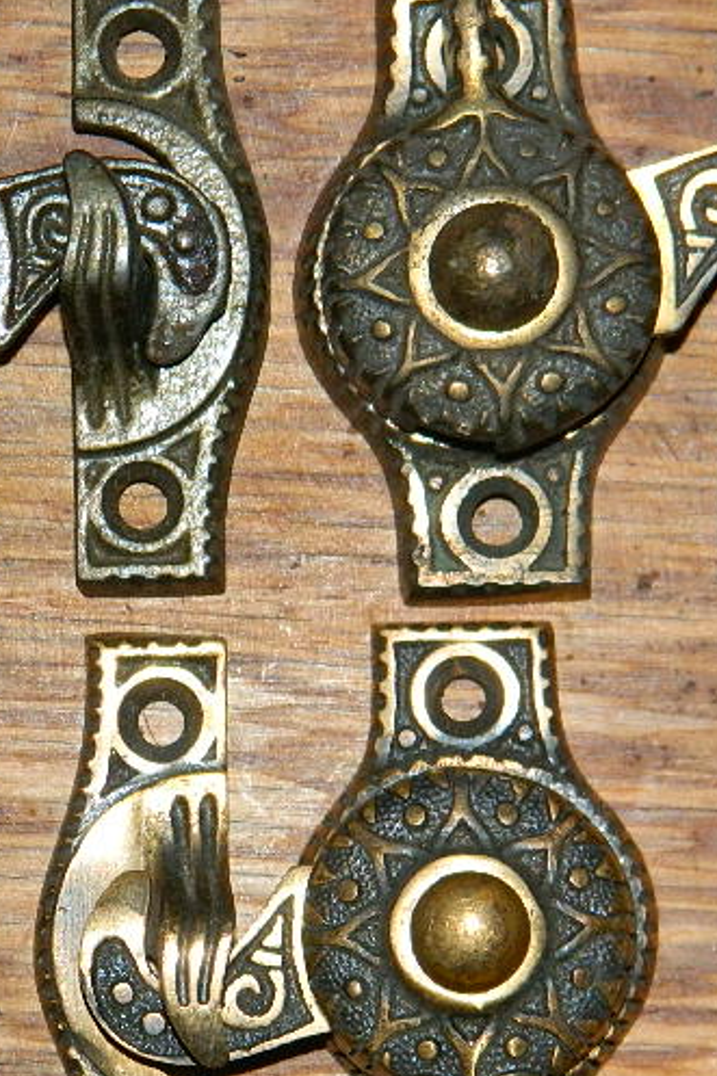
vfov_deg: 11.4
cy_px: 602
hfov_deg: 7.6
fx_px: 5381
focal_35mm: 180
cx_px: 314
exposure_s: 1/50
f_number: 4.2
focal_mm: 15.1
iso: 200
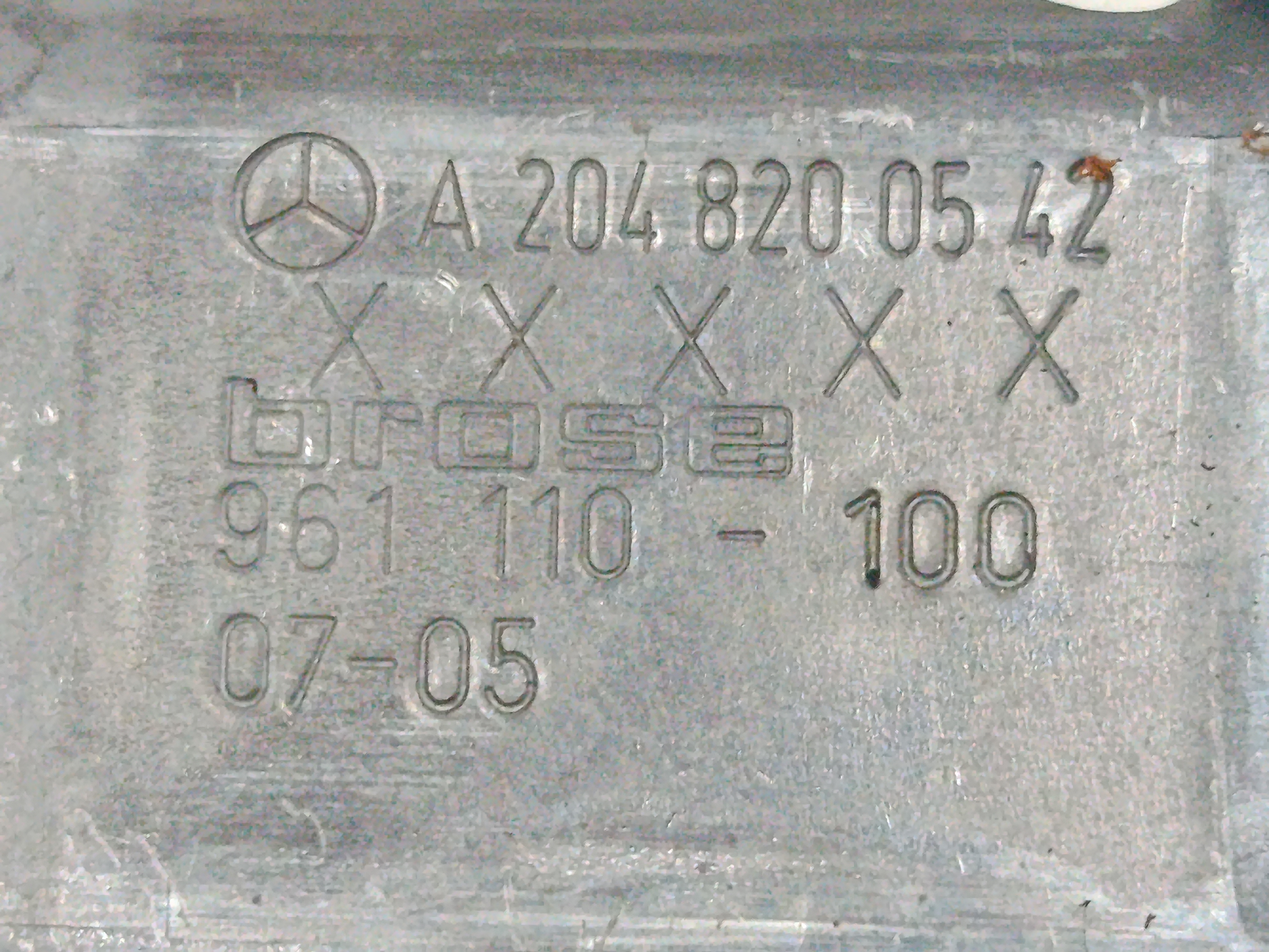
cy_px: 476
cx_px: 634
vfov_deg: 12.6
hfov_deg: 16.7
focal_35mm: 118
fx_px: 4326
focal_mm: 5.24
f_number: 1.7
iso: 968
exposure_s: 1/50
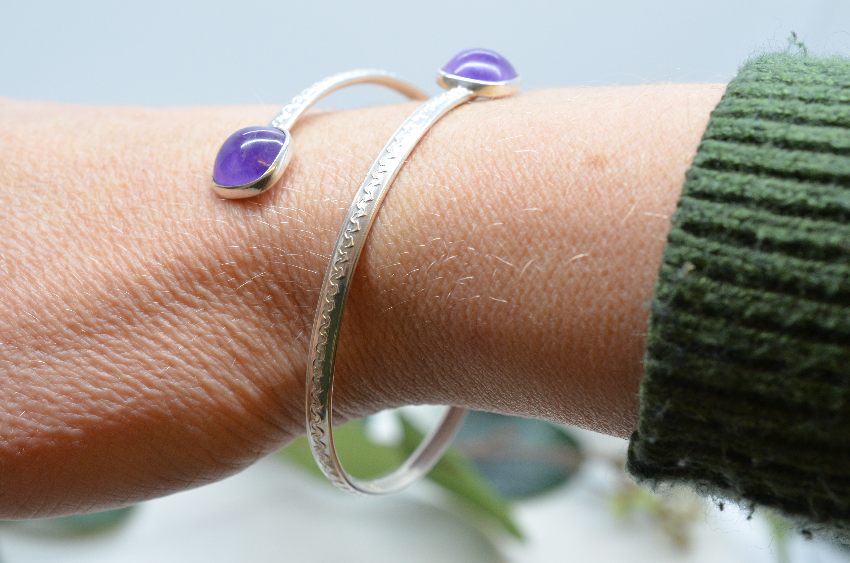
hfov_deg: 33.5
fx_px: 1414
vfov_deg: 22.5
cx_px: 425
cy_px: 282
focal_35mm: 60
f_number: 9
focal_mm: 40
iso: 1000
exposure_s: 1/100
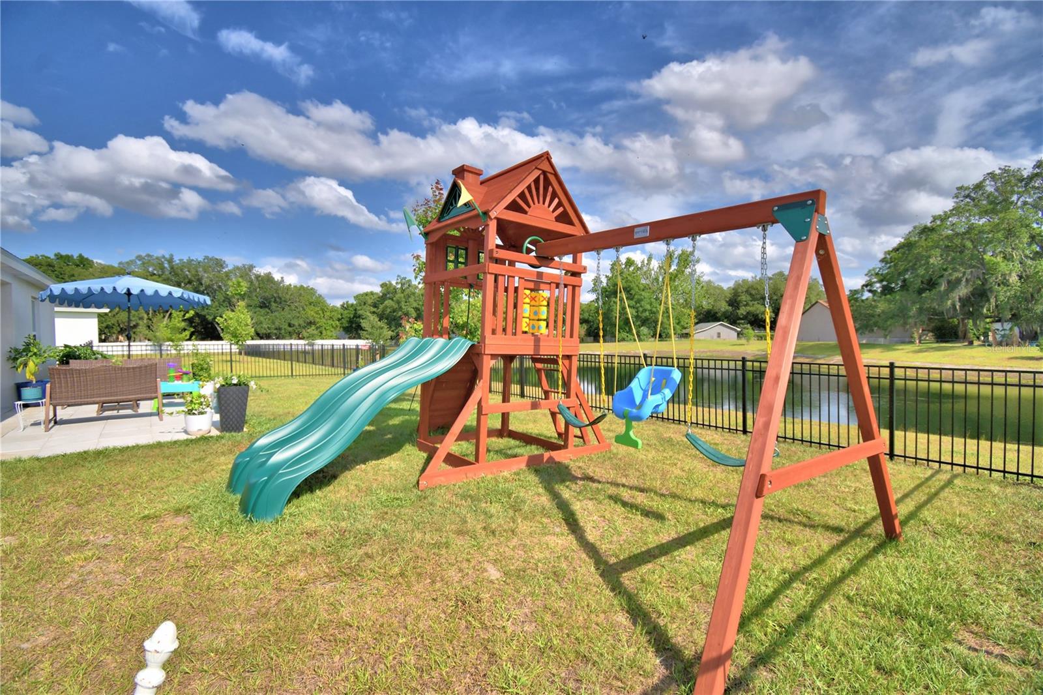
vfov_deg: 77.3
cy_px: 348
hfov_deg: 100.4
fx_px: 434
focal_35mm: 15
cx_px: 522
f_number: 4.5
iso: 100
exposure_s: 1/1600
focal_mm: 10
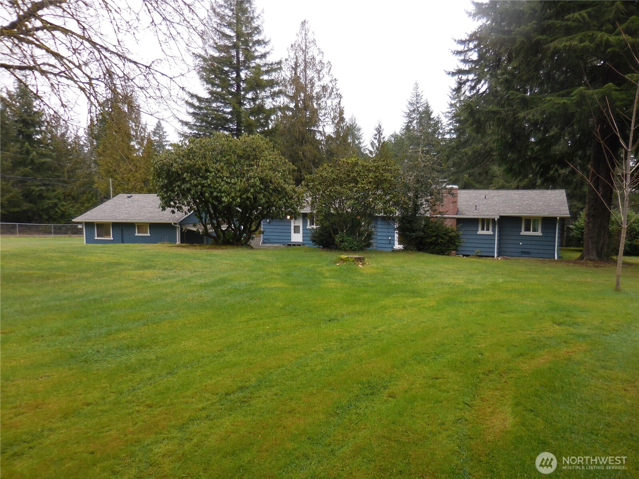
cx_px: 320
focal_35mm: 25
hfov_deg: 69.4
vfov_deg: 54.9
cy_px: 240
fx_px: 461
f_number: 3.3
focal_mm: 4.5
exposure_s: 1/60
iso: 125
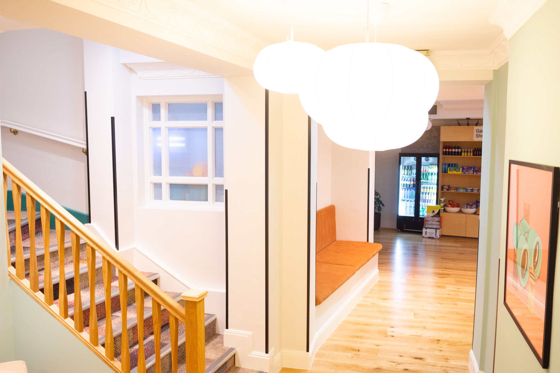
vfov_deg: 43.6
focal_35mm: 30
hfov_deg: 61.9
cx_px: 280
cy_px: 186
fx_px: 467
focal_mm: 20
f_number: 3.5
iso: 800
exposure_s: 1/80
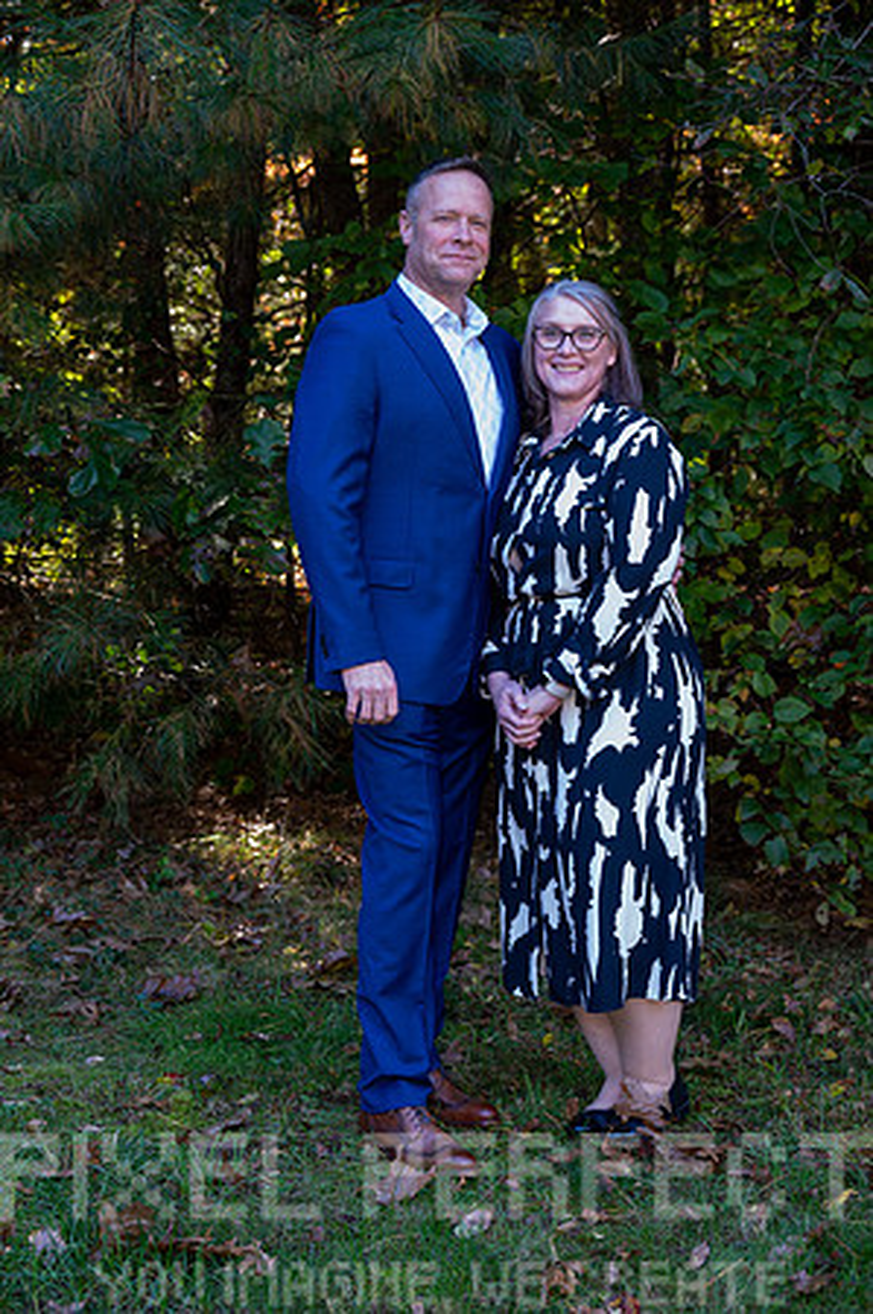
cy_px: 657
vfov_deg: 32.9
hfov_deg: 22.2
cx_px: 436
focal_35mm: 61
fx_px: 2224
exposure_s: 1/60
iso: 900
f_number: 6
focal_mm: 61
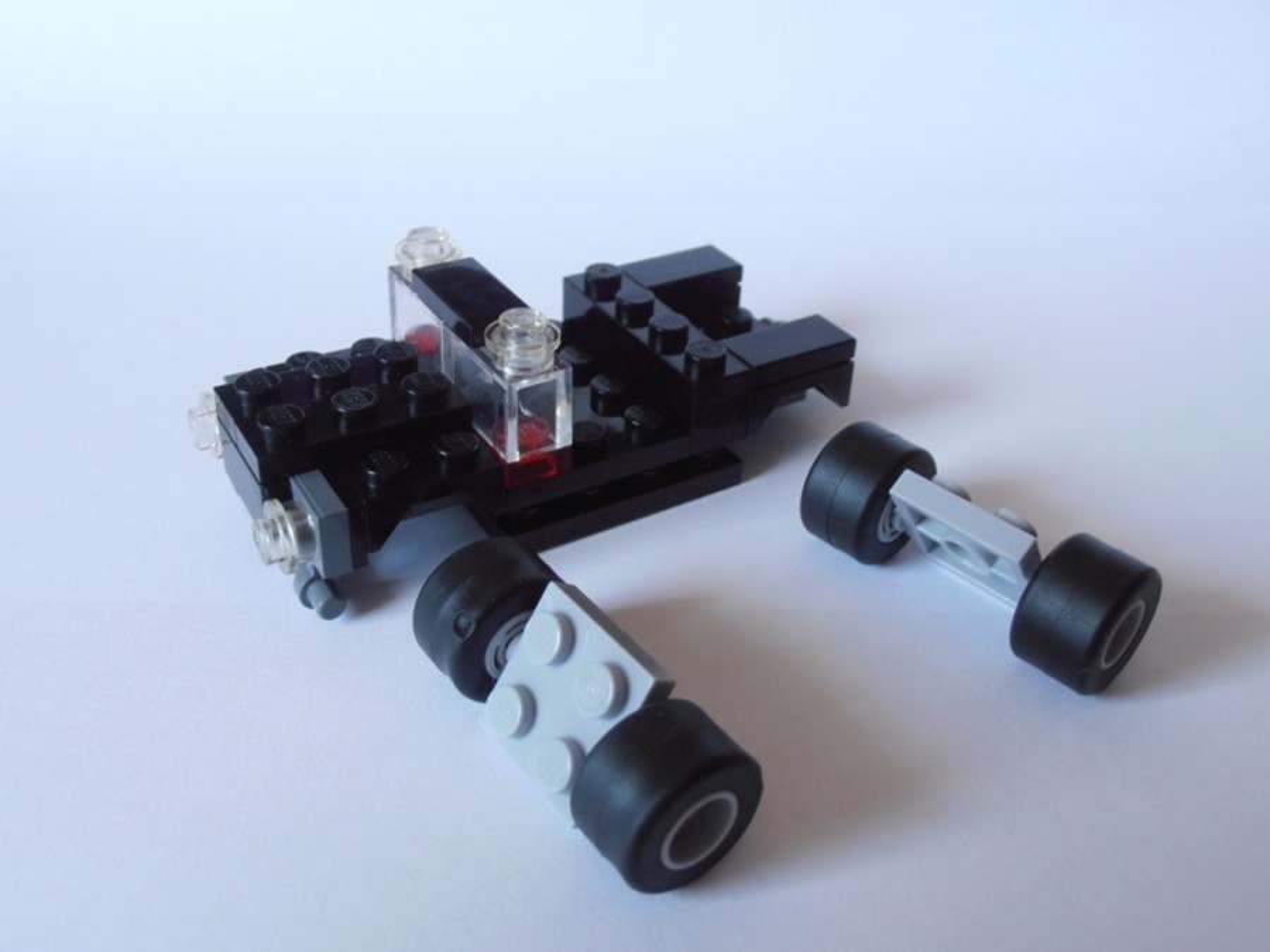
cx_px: 635
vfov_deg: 38.7
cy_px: 476
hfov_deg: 50.1
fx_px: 1357
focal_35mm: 37
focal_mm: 6.61
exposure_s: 1/25
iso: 125
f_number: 3.9
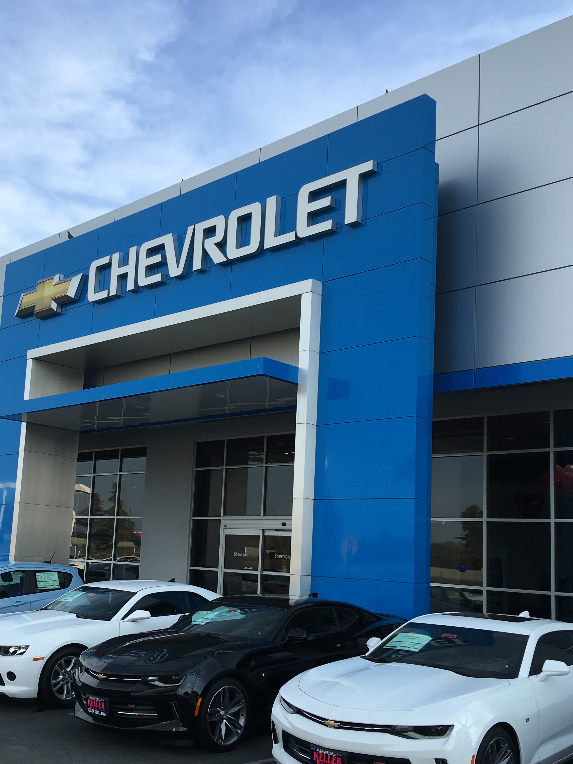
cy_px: 449
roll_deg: -3.2
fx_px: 861
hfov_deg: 36.5
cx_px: 201
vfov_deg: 47.6
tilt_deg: +9.8
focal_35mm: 39
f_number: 2.2
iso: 25
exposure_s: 1/793
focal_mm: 4.15
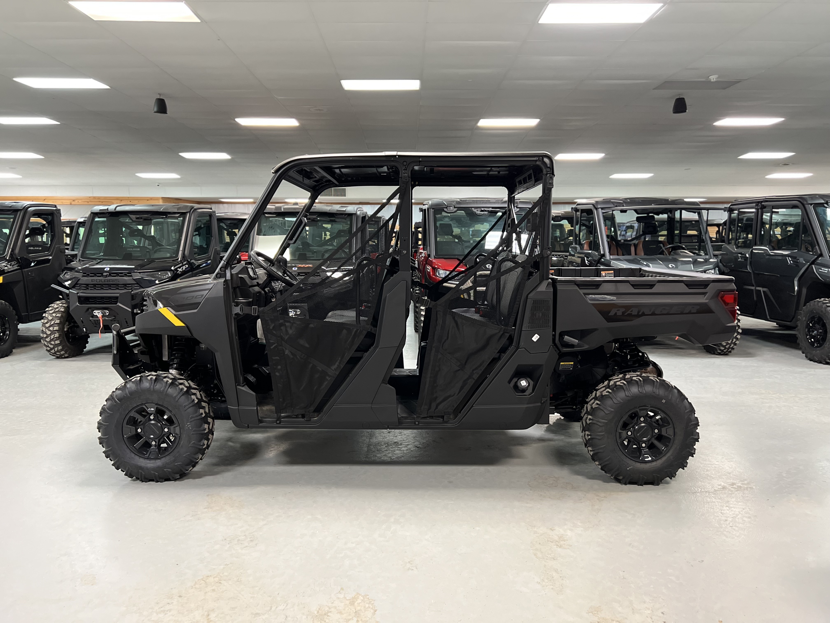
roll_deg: +0.0
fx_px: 623
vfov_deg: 53.1
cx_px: 415
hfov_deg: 67.3
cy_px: 312
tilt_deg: -7.1
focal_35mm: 26
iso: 500
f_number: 1.5
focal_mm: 5.7
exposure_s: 1/40
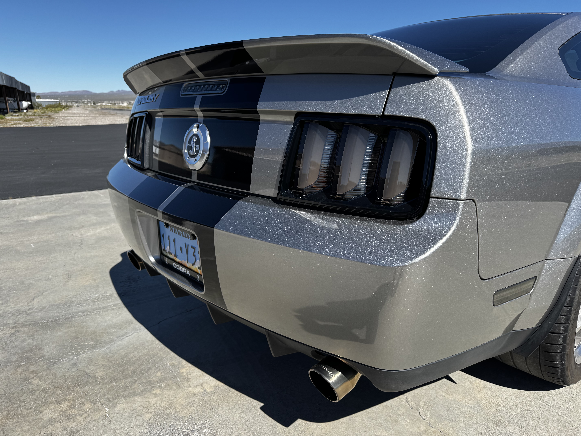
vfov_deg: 56.8
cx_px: 290
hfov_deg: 71.6
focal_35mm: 24
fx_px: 403
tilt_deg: -15.9
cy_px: 218
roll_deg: -1.6
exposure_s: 1/3597
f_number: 1.78
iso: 80
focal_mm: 6.76
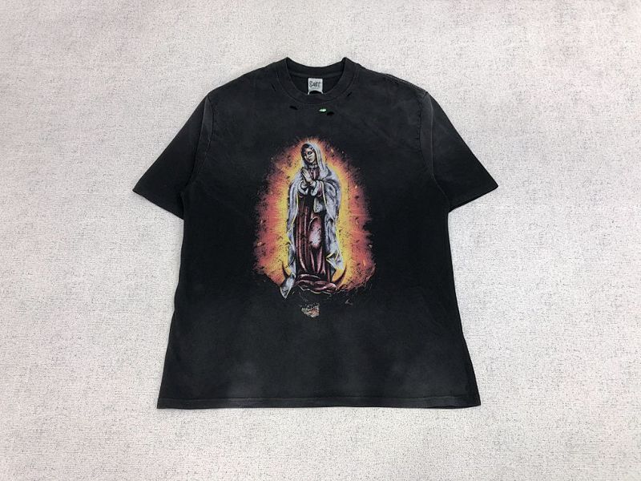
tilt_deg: -67.9
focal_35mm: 28
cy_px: 240
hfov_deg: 63.4
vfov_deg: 49.7
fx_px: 518
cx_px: 320
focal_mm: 4
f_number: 1.8
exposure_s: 1/124
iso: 20
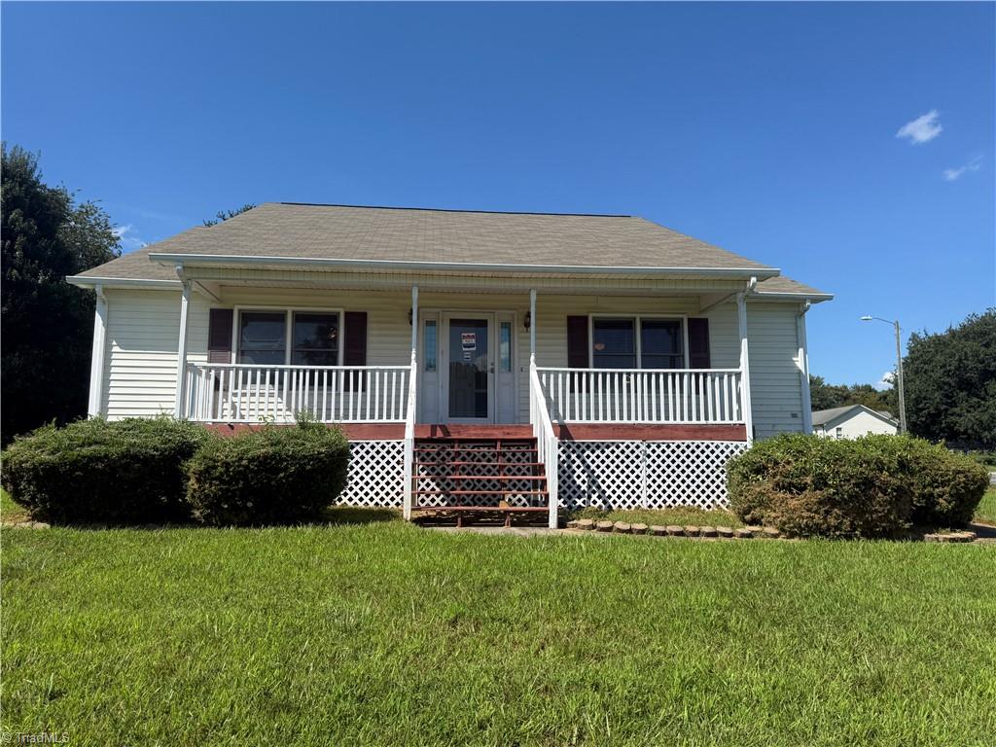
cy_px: 374
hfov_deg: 71.6
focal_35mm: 24
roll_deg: +0.6
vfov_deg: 56.8
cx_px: 498
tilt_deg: +9.0
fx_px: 691
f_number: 1.78
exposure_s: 1/4975
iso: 80
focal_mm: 6.76
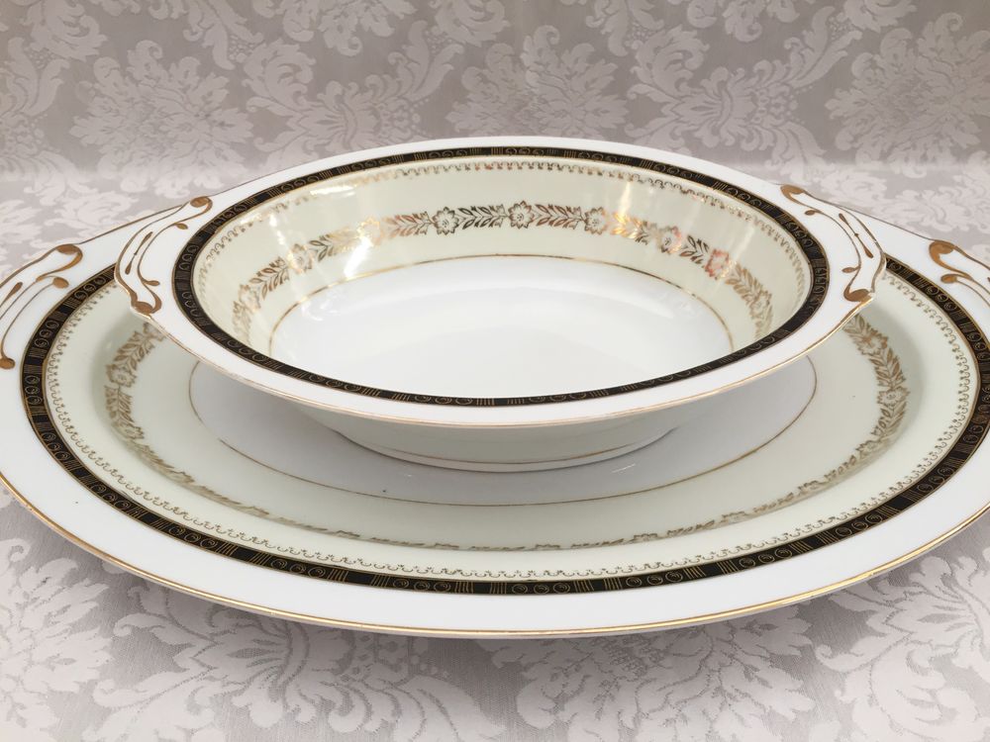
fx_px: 829
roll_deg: -1.2
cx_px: 495
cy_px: 371
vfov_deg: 48.2
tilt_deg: -38.8
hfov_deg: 61.7
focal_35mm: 29
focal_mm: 4.15
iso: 50
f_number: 2.2
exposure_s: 1/33
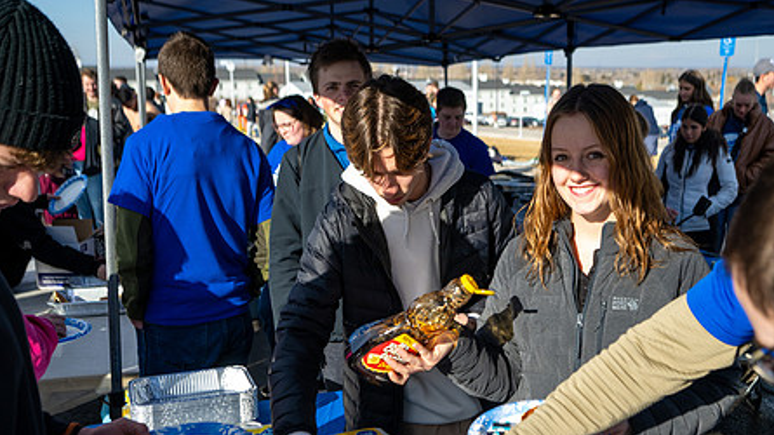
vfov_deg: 28.7
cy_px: 307
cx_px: 473
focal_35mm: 41
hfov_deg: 49.0
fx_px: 841
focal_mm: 30
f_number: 4
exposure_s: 1/1600
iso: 250
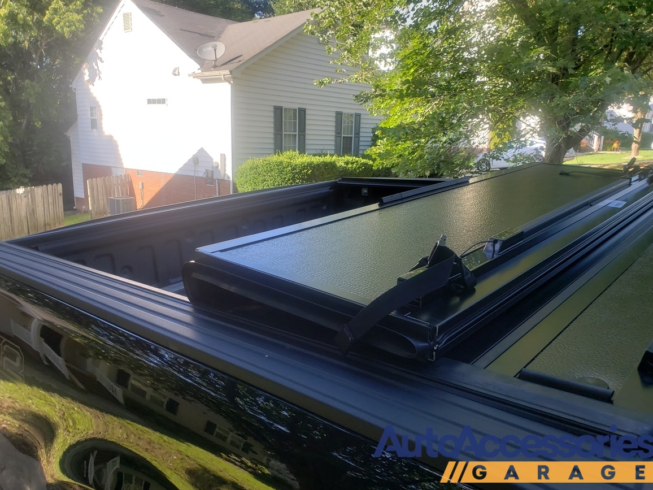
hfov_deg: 65.3
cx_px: 333
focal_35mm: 27
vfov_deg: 51.4
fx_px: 509
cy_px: 245
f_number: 2.4
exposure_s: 1/206
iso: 50
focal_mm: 4.3
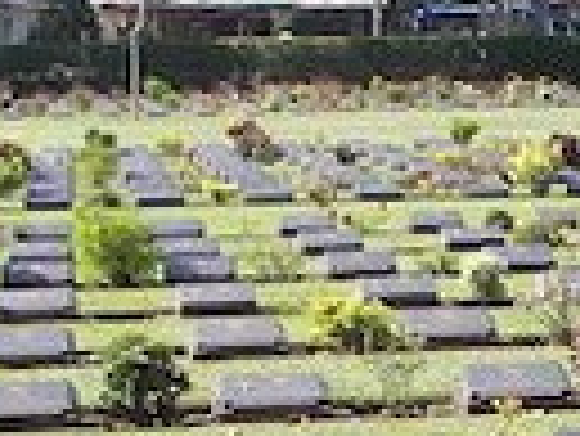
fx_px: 3002
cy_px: 387
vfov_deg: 8.3
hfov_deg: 10.5
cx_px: 949
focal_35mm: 179
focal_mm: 6
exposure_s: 1/500
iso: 50
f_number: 2.8
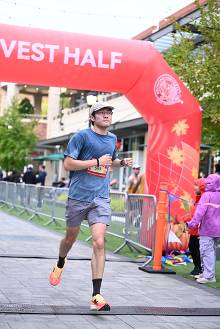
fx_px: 641
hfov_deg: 19.5
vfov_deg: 28.8
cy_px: 164
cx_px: 110
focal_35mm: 70
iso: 1000
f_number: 2.8
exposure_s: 1/1250
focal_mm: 70
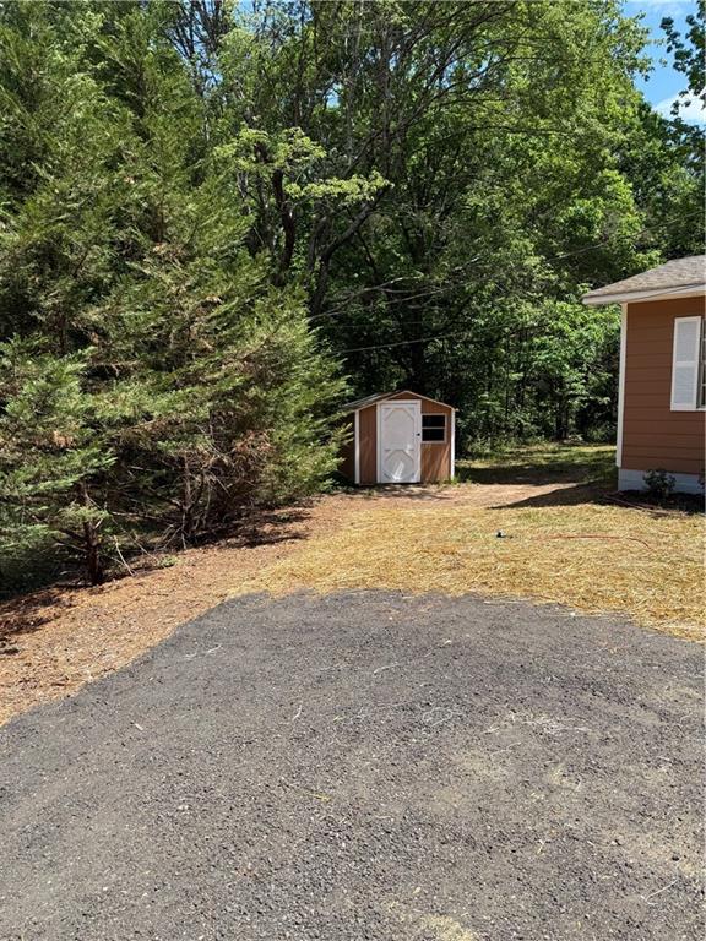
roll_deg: +0.8
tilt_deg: -6.9
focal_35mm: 24
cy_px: 470
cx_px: 353
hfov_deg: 56.8
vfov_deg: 71.6
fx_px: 653
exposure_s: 1/2370
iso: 80
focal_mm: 6.76
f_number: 1.78
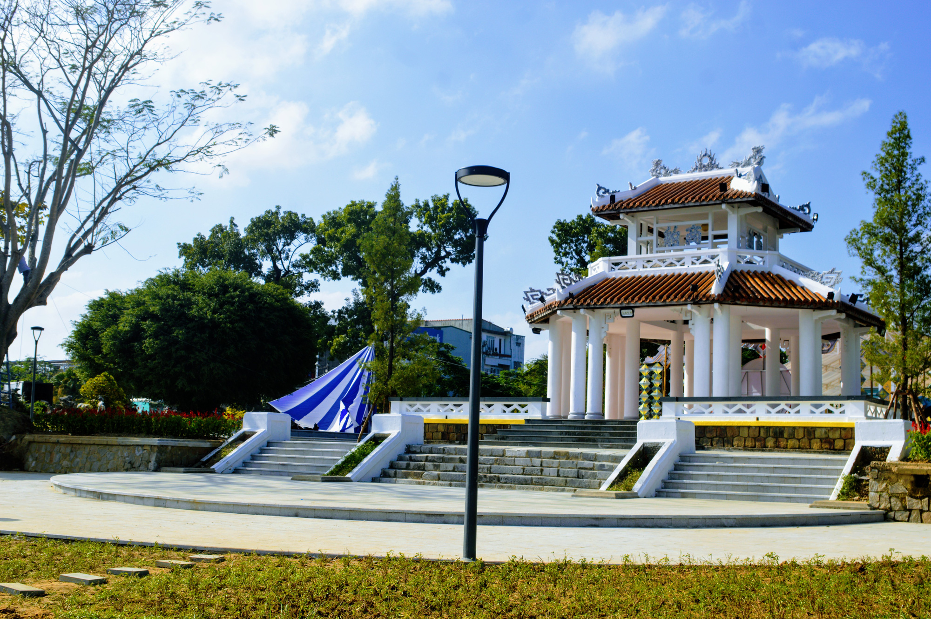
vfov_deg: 31.8
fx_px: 1085
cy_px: 310
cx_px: 466
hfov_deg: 46.4
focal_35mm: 42
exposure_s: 1/250
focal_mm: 28
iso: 100
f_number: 8
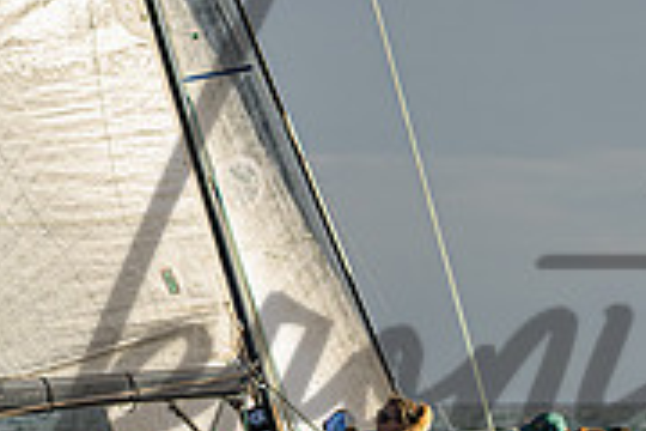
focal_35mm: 642
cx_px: 391
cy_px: 446
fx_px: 11519
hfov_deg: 3.2
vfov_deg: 2.1
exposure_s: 1/1000
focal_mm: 145
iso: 100
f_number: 4.8
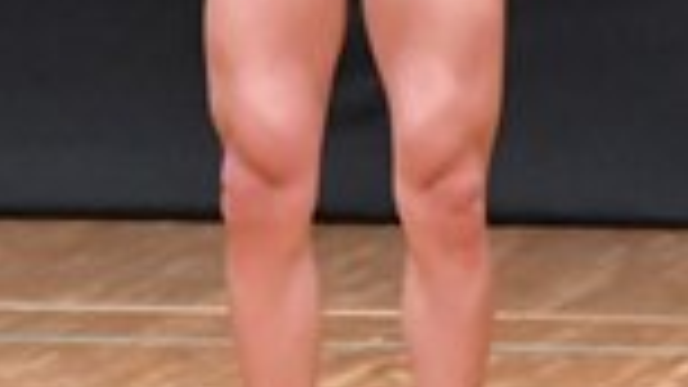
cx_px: 434
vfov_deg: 1.1
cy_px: -153
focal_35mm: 1071
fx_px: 19535
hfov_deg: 2.0
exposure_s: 1/400
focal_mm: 135
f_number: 5.6
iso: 8000
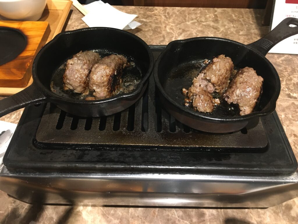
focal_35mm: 29
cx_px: 149
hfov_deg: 61.7
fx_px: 250
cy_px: 112
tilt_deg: -48.9
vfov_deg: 48.2
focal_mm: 4.15
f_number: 2.2
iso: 200
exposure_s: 1/20
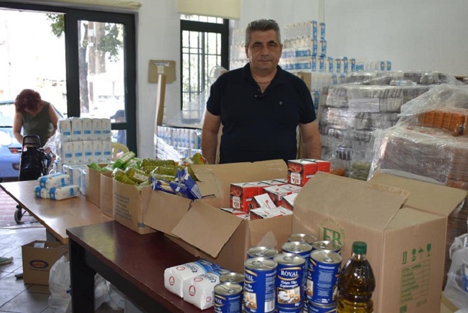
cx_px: 234
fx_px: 468
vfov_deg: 36.9
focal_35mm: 36
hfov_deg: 53.1
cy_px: 156
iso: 720
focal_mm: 24
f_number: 5
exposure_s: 1/200
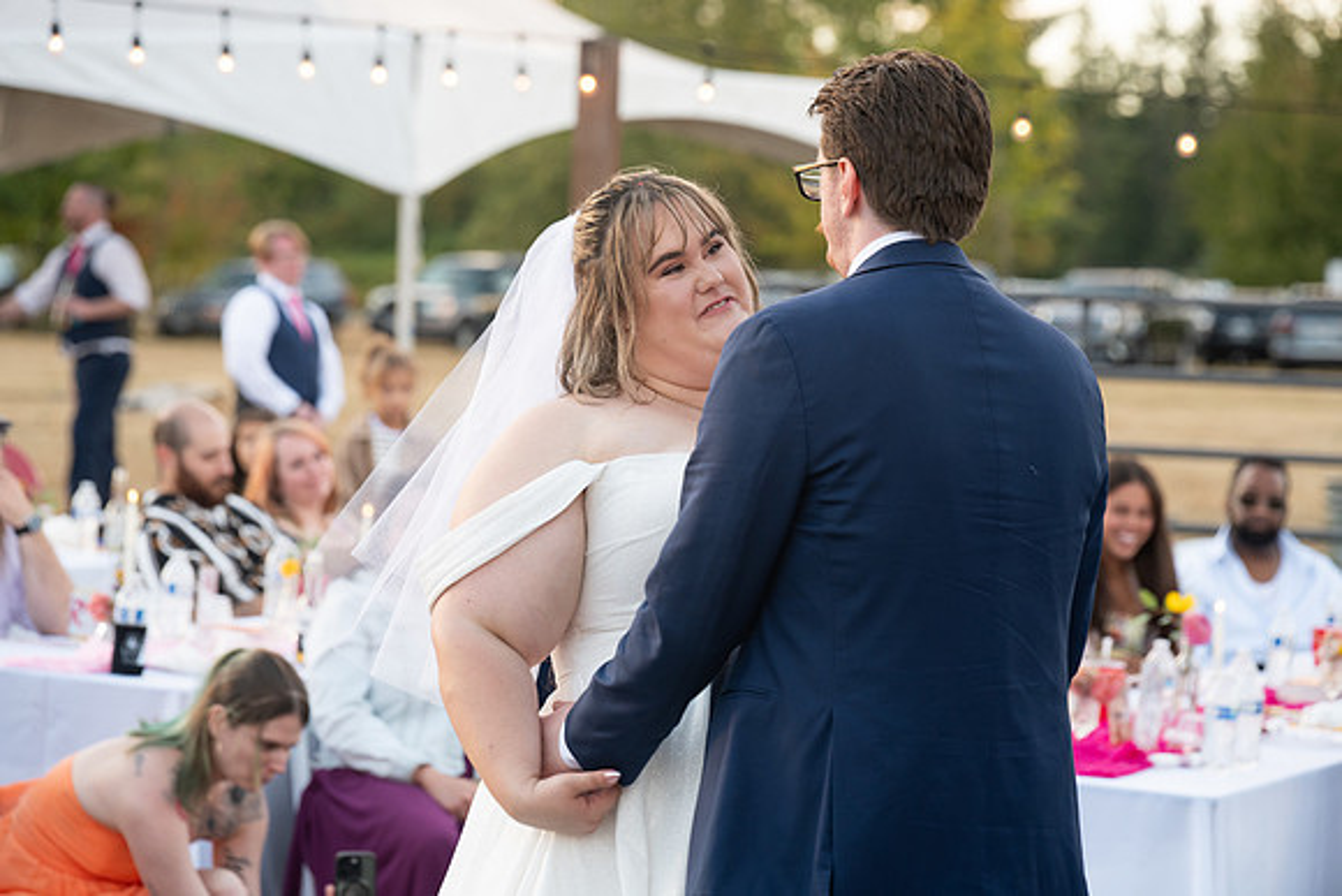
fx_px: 5593
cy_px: 448
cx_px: 671
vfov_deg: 9.2
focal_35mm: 150
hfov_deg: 13.7
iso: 800
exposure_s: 1/160
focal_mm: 150
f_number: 5.6
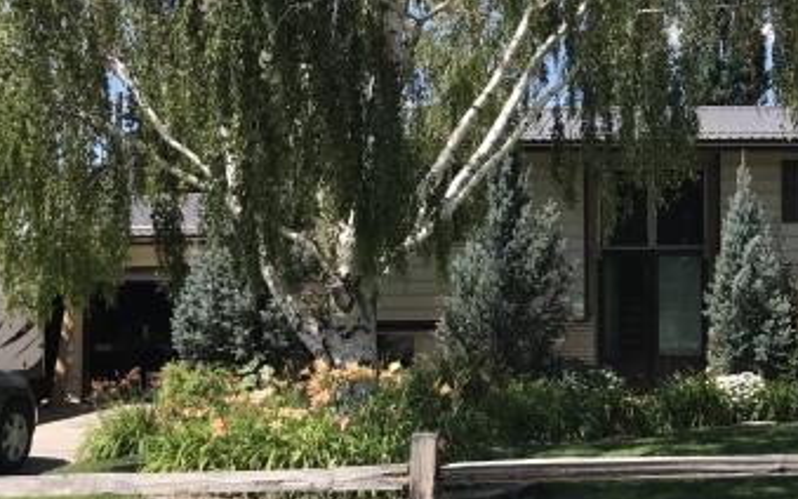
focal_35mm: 56
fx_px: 1218
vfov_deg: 23.1
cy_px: 294
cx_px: 659
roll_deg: +0.6
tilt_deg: +0.1
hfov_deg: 34.9
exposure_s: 1/1497
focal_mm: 3.99
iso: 20
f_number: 1.8
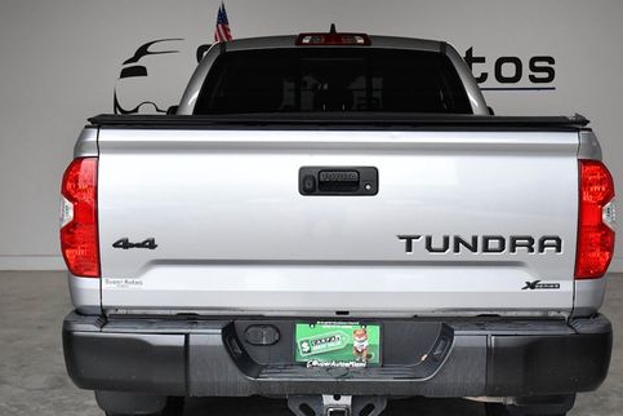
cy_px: 218
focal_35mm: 53
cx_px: 342
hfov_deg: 37.5
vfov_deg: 25.5
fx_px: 917
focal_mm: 27
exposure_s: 1/2500
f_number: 6.3
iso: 2500
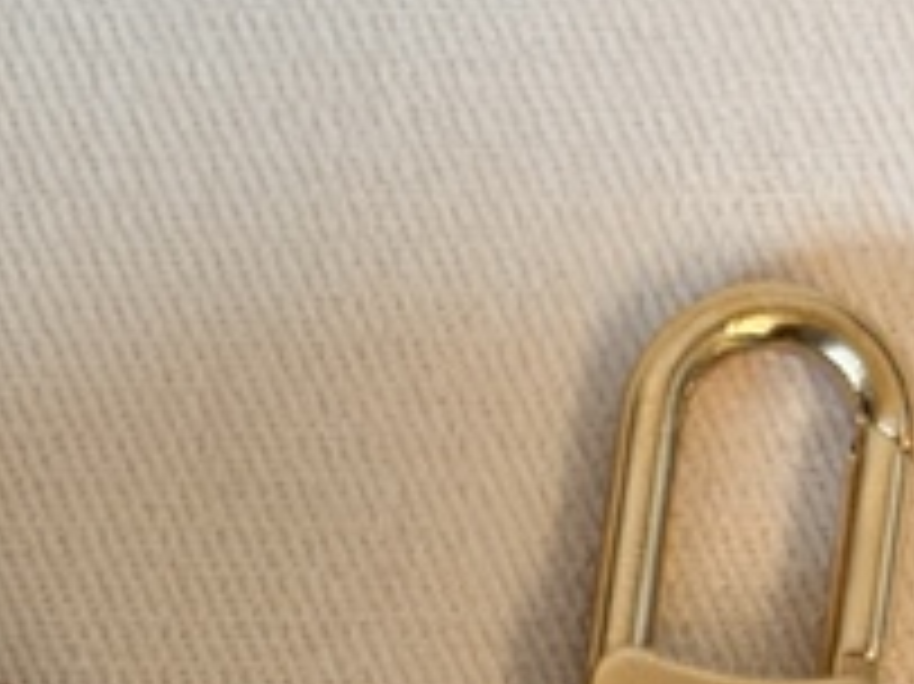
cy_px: 1652
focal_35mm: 238
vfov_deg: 6.0
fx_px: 6280
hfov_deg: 8.1
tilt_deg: -86.5
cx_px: -567
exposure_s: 1/100
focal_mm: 6.76
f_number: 1.78
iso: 125
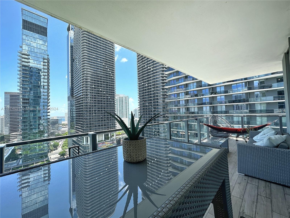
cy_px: 109
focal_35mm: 14
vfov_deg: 85.7
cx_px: 145
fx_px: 117
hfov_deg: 102.1
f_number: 2.2
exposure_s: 1/596
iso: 40
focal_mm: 2.22
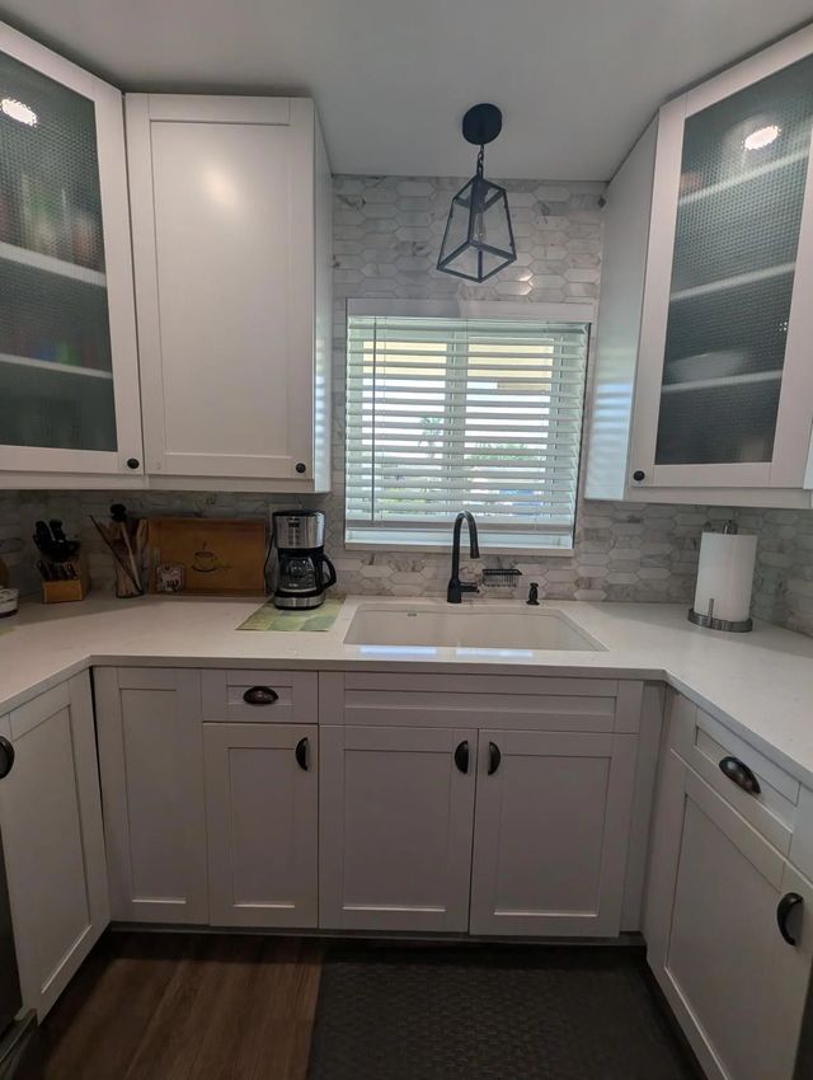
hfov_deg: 94.6
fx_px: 375
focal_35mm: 12
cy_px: 540
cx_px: 406
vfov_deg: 110.5
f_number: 1.7
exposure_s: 1/361
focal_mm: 2.02
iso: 59
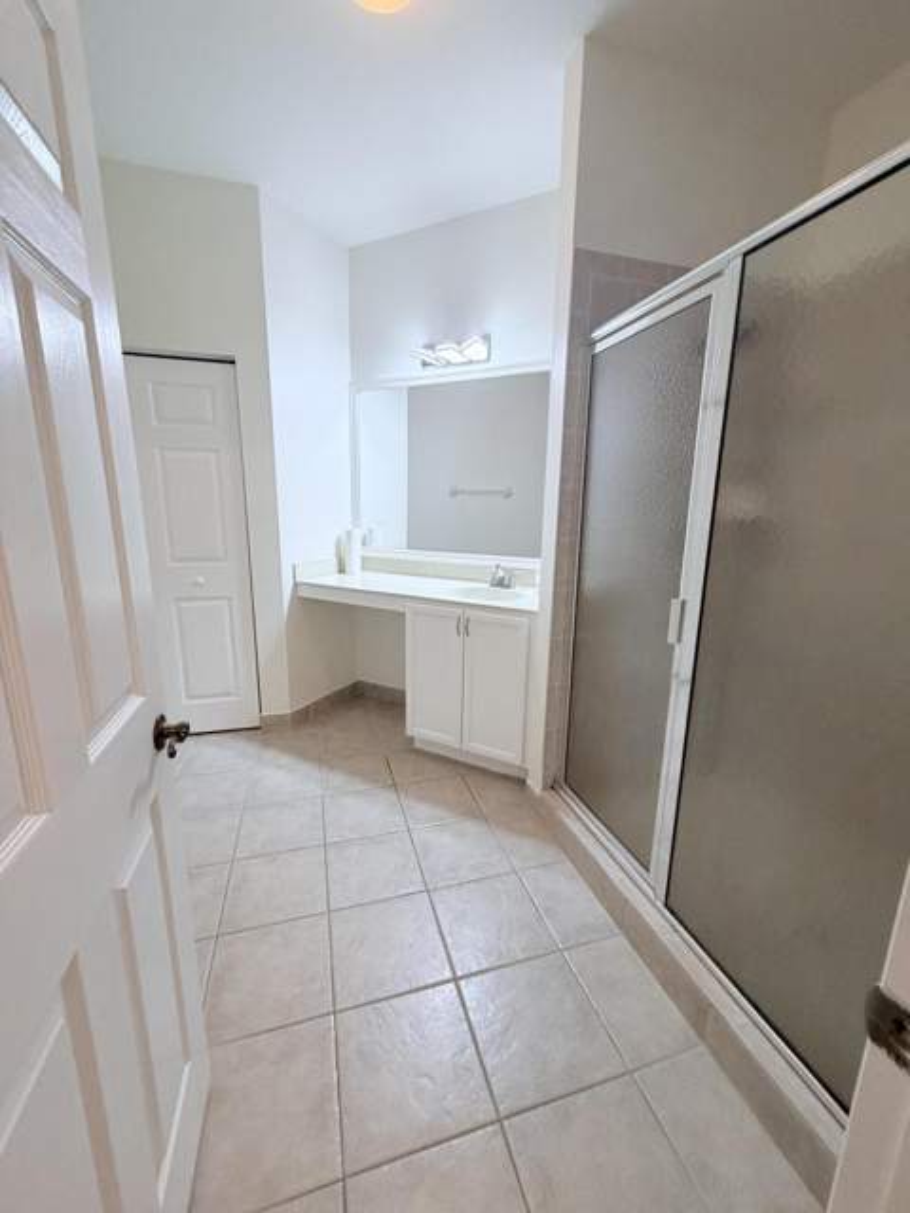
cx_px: 455
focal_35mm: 14
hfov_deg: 85.7
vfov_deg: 102.1
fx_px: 491
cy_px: 606
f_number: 2.2
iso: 250
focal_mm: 2.22
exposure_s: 1/60
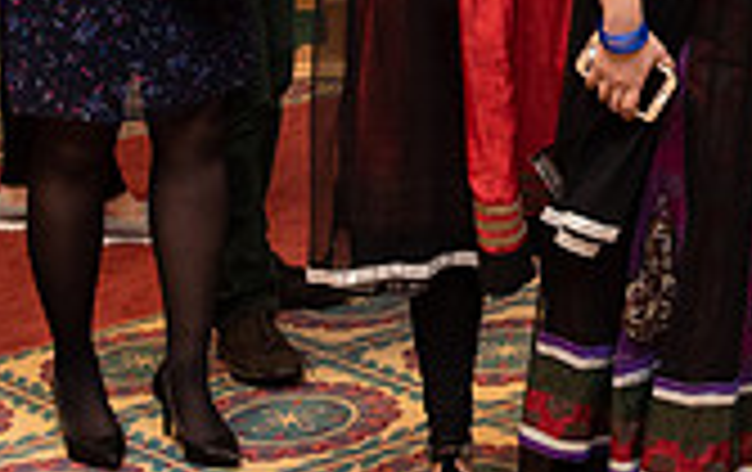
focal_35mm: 113
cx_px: 815
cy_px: -106
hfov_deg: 17.8
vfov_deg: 11.4
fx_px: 2320
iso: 2500
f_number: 6.3
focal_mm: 32
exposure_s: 1/200
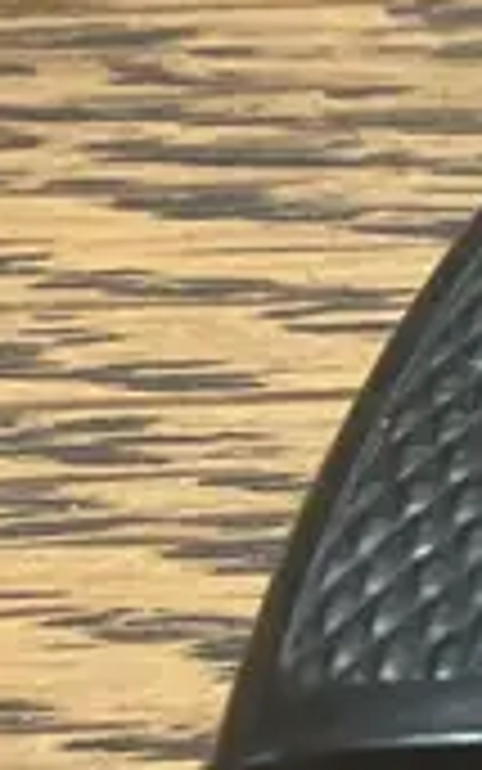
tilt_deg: -51.7
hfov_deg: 6.6
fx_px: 3738
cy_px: 68
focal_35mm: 178
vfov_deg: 11.7
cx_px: 1550
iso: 250
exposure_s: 1/33
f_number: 1.8
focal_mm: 3.99
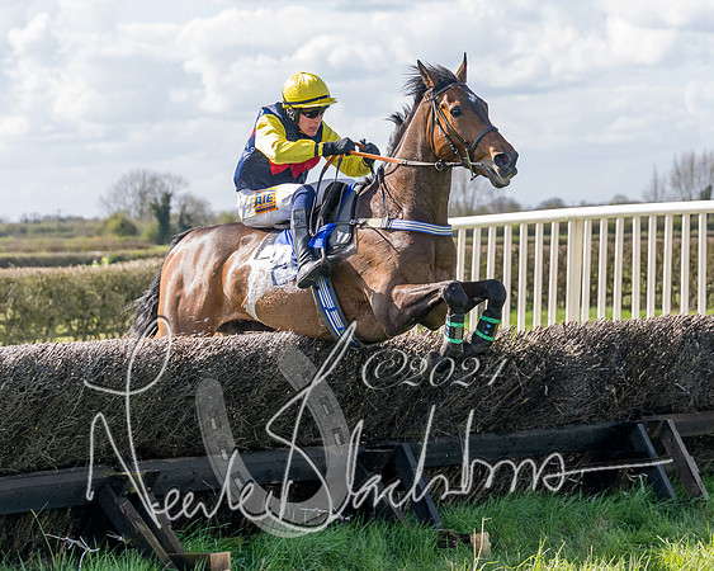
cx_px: 506
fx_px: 2970
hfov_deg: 13.7
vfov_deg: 11.0
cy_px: 299
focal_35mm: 141
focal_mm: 70
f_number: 4
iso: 400
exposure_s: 1/1600
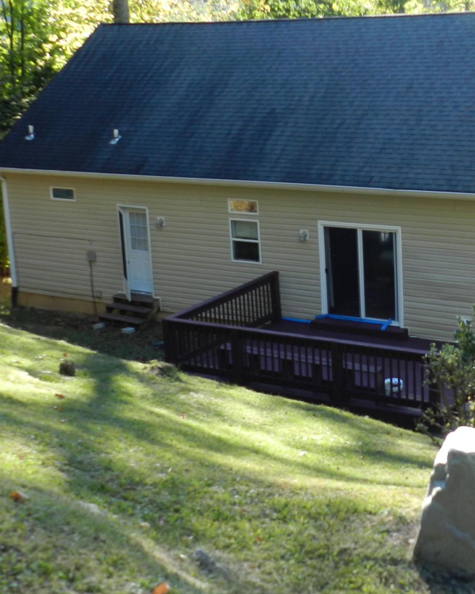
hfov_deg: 27.0
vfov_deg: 34.0
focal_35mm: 55
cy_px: 220
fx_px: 967
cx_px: 393
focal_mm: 5.6
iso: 160
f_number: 3.7
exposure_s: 1/125
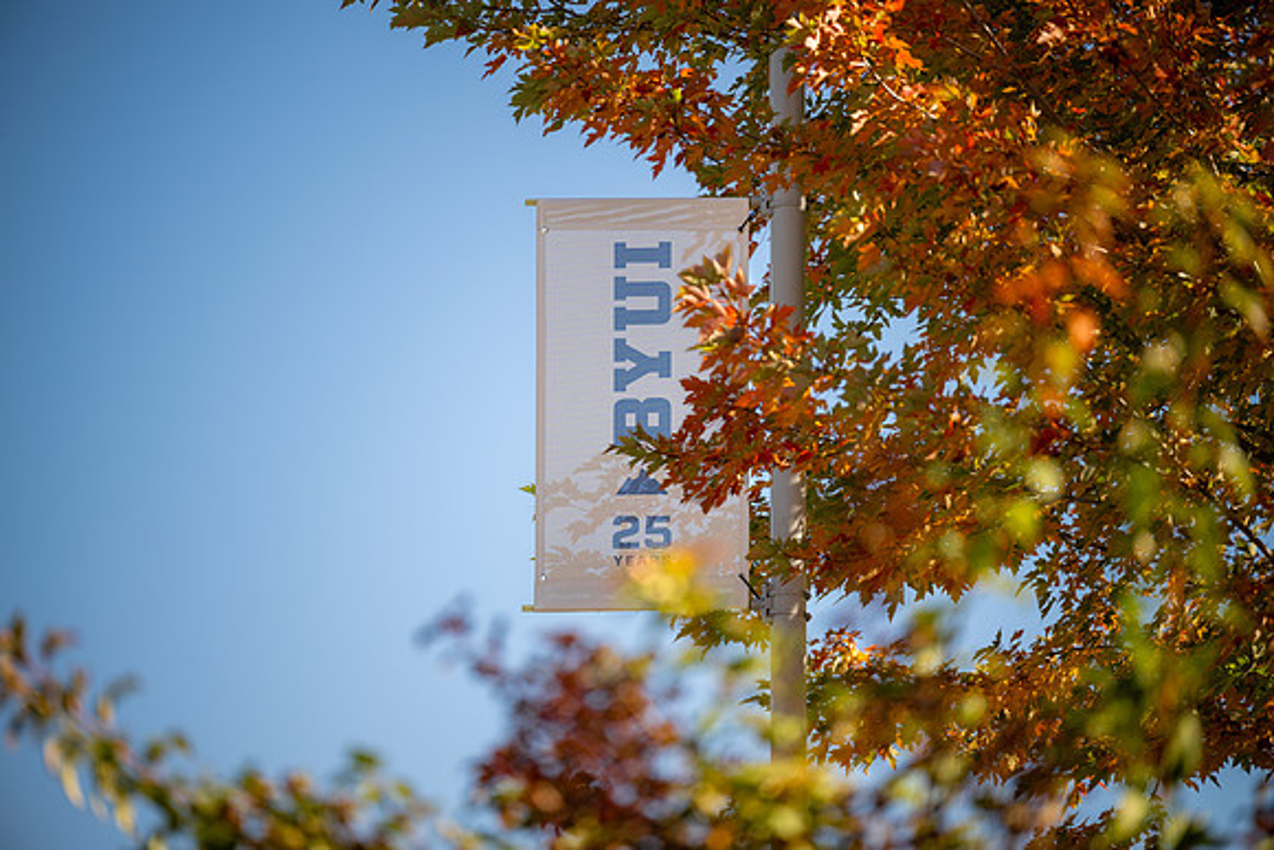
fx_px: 7079
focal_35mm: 200
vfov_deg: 6.9
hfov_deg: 10.3
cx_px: 637
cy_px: 425
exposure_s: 1/1000
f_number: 2.8
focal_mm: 200
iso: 100
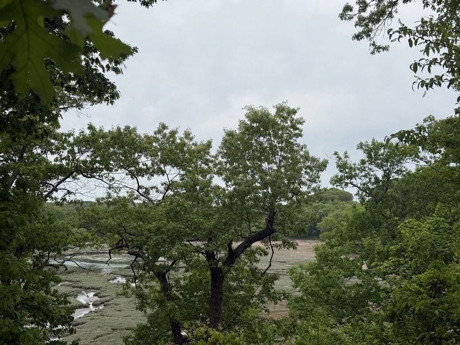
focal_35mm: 48
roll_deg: -1.0
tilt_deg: +2.6
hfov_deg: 39.7
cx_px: 230
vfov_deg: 30.3
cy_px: 172
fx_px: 638
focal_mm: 6.76
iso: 64
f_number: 1.78
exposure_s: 1/4587
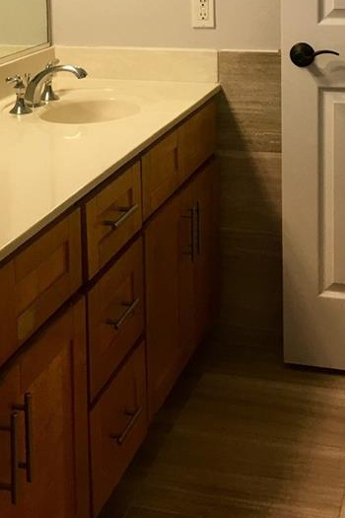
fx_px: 992
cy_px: 33
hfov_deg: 19.7
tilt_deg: -5.3
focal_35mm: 69
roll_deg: +1.1
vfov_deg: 27.9
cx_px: 128
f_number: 2.2
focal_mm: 4.15
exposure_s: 1/30
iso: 40
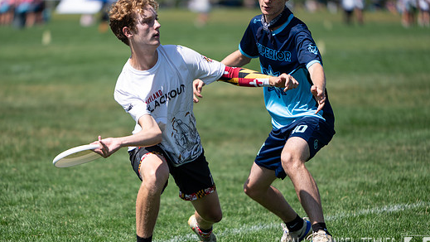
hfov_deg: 7.7
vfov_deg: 4.3
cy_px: 149
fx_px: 3193
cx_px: 179
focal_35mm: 280
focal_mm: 200
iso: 125
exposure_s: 1/2500
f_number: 2.8
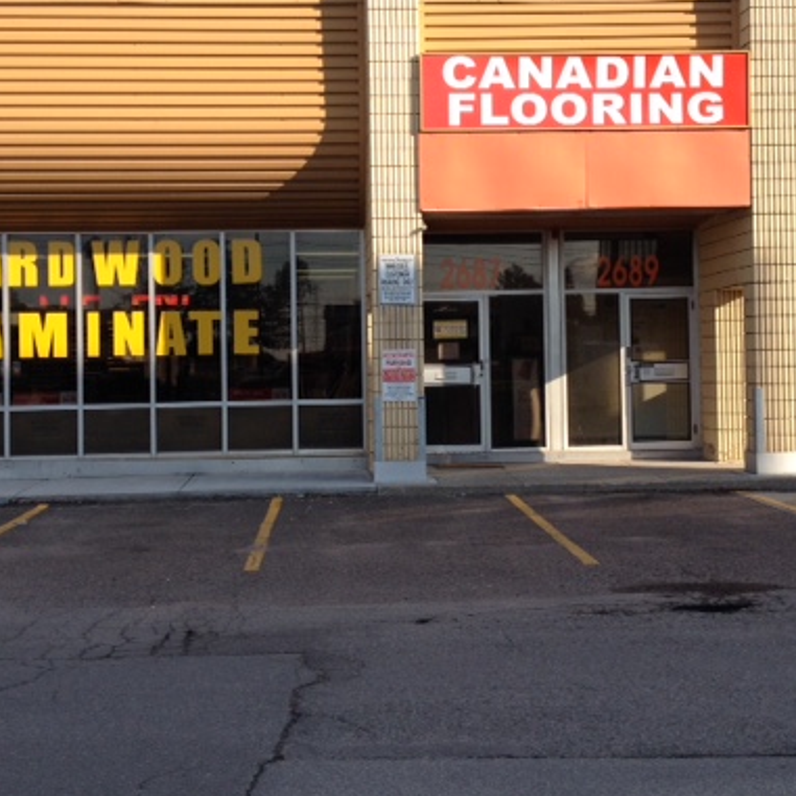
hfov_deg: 32.8
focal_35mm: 52
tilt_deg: -0.2
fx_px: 1353
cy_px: 355
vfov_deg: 32.8
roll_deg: +1.7
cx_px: 399
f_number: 2.4
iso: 50
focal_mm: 4.28
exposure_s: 1/824
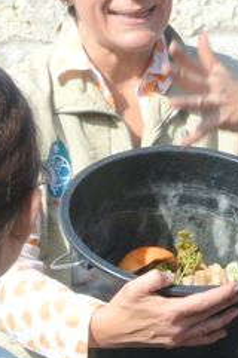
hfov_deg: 5.1
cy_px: 109
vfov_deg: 7.6
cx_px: 173
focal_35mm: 270
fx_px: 2685
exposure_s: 1/100
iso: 400
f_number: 16
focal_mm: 30
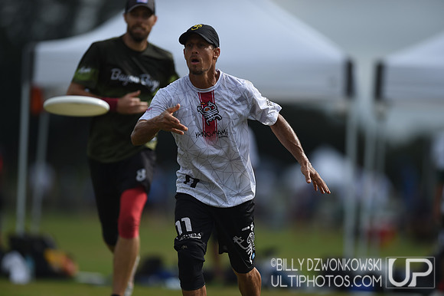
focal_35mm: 400
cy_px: 148
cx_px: 222
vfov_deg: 3.4
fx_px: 4930
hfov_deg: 5.2
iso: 100
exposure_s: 1/2500
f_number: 2.8
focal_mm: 400
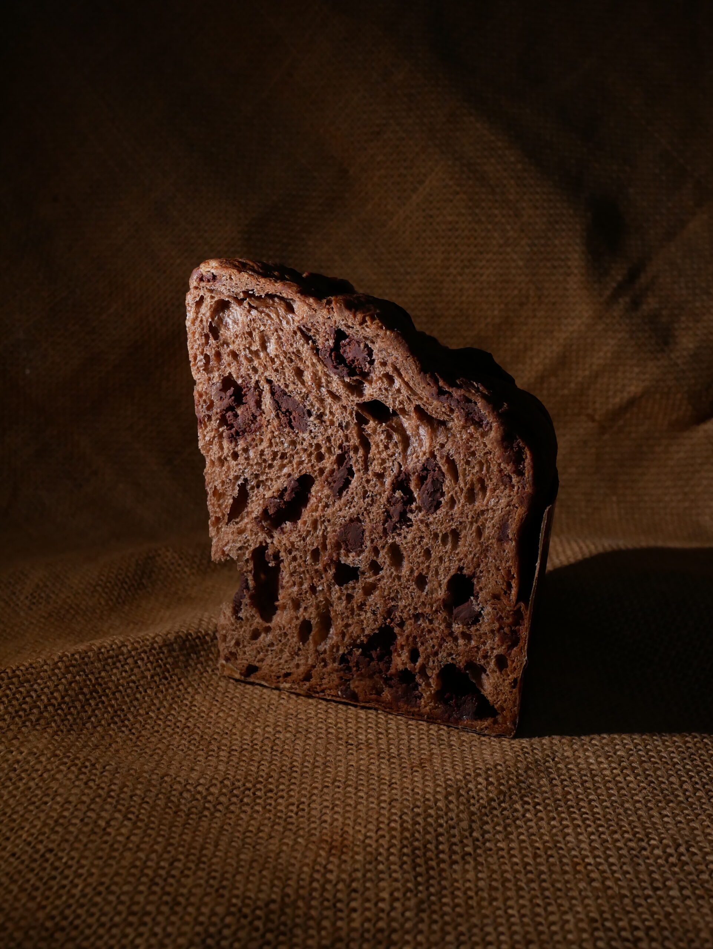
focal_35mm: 40
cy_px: 474
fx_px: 1098
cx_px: 356
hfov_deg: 36.0
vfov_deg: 46.8
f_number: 5
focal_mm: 20
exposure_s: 1/100
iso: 800
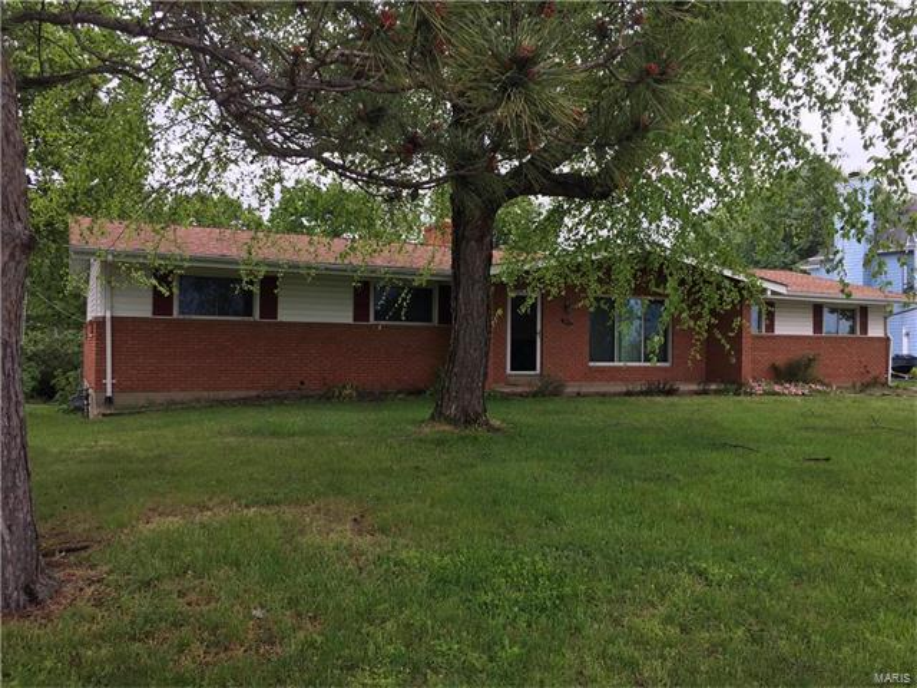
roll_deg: +0.6
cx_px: 458
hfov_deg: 61.7
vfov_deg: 48.2
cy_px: 344
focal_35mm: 29
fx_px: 768
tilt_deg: +2.6
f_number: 2.2
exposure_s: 1/255
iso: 25
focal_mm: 4.15
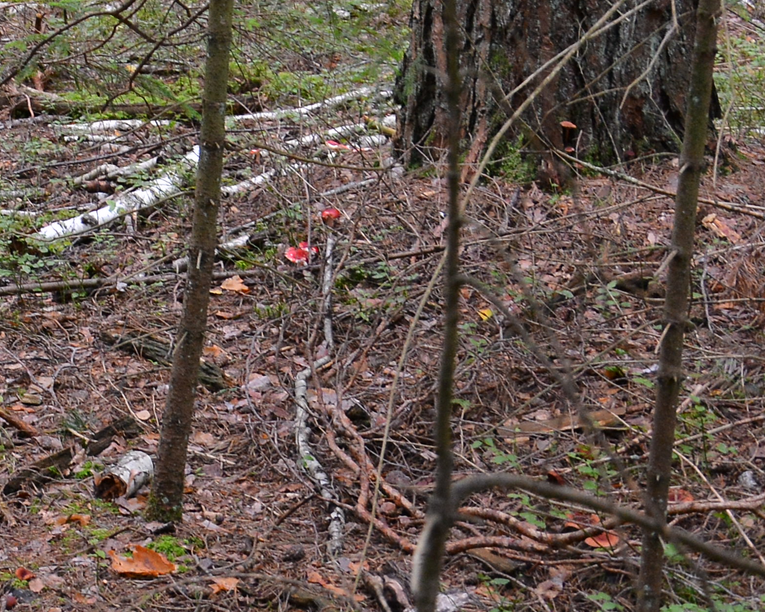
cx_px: -444
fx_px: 2694
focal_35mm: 119
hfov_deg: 14.8
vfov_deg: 12.4
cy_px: -271
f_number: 4.5
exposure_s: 1/80
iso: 400
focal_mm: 22
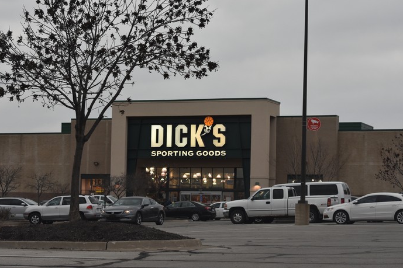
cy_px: 114
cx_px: 208
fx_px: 1209
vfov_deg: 12.7
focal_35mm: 108
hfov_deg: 18.9
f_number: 7.1
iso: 800
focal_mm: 62
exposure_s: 1/200
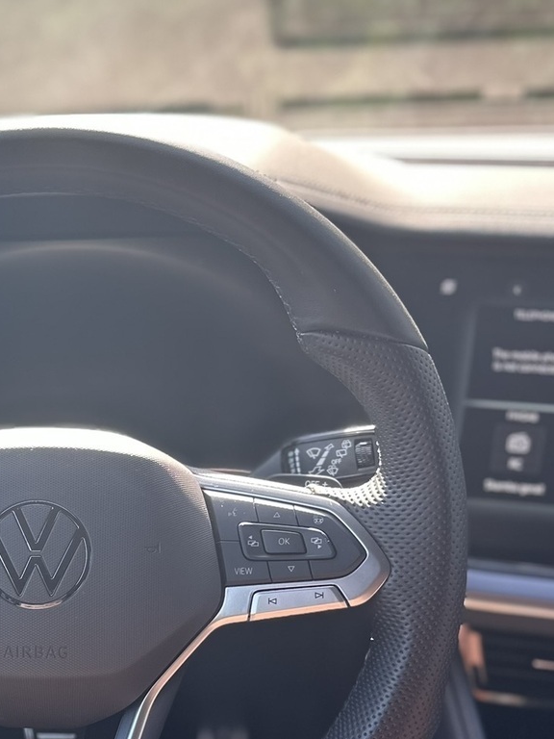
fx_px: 1067
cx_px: -4
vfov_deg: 37.3
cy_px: 553
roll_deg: +3.9
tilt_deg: -23.6
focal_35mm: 50
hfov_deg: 27.4
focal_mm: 6.86
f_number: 1.78
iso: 64
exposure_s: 1/185
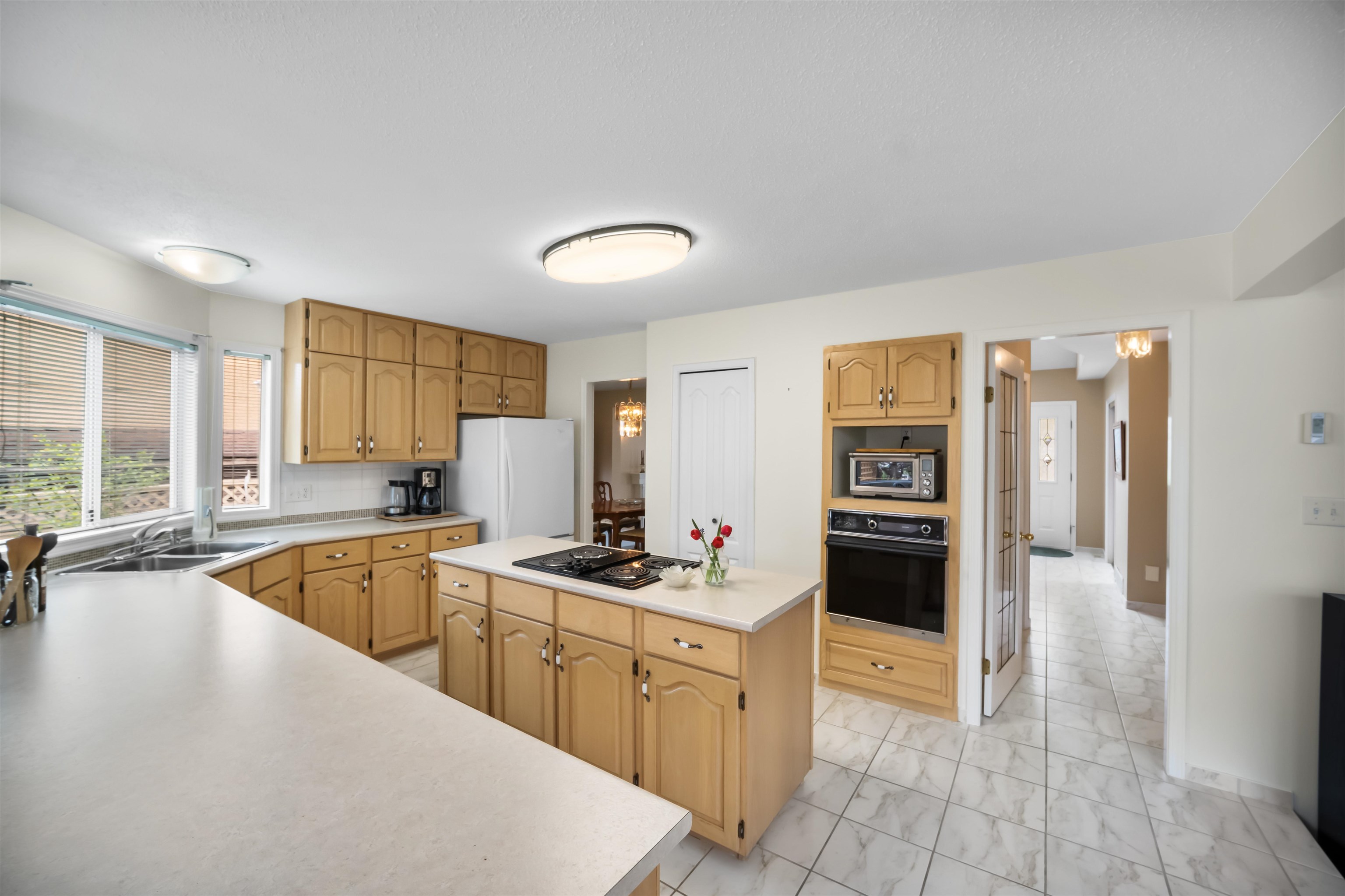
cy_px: 448
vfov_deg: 83.3
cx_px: 672
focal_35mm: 14
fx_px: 504
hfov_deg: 106.3
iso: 250
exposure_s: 1/15
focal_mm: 9
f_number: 9
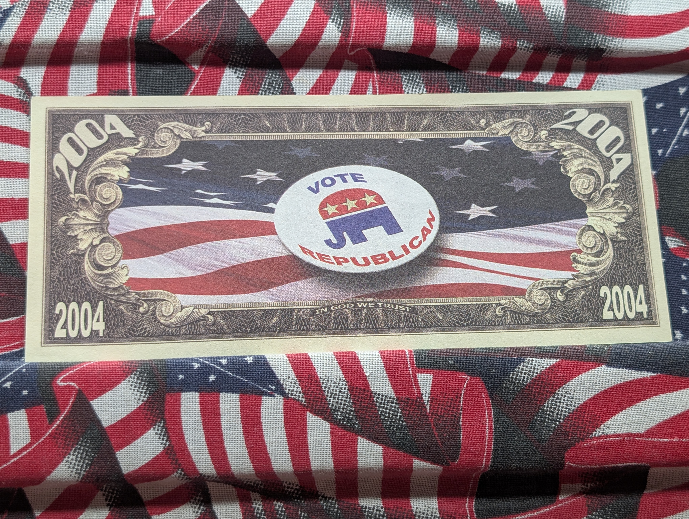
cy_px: 260
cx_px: 344
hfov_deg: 38.9
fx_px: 977
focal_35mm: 49
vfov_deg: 29.7
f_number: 1.68
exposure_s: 1/42.7
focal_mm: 6.9
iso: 28
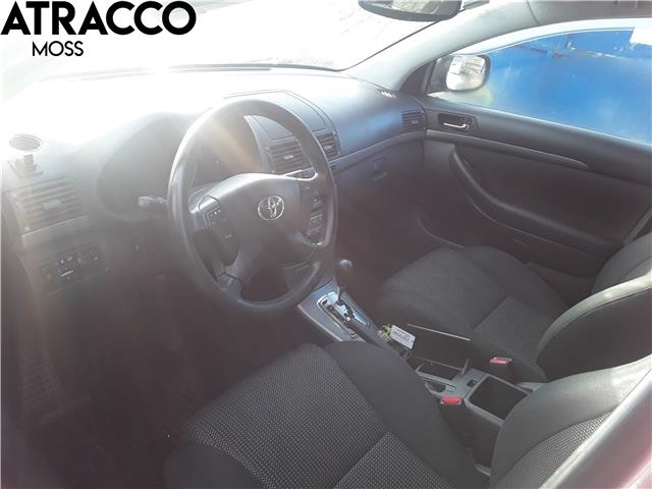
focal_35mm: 28
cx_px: 326
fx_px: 527
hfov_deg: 63.4
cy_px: 244
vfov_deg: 49.7
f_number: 1.9
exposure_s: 1/100
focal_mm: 2.91
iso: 64
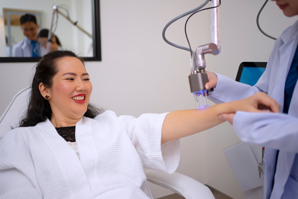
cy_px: 100
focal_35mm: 35
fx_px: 290
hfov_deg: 54.4
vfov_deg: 37.8
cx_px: 149
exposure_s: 1/250
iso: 125
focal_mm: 35
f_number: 1.8
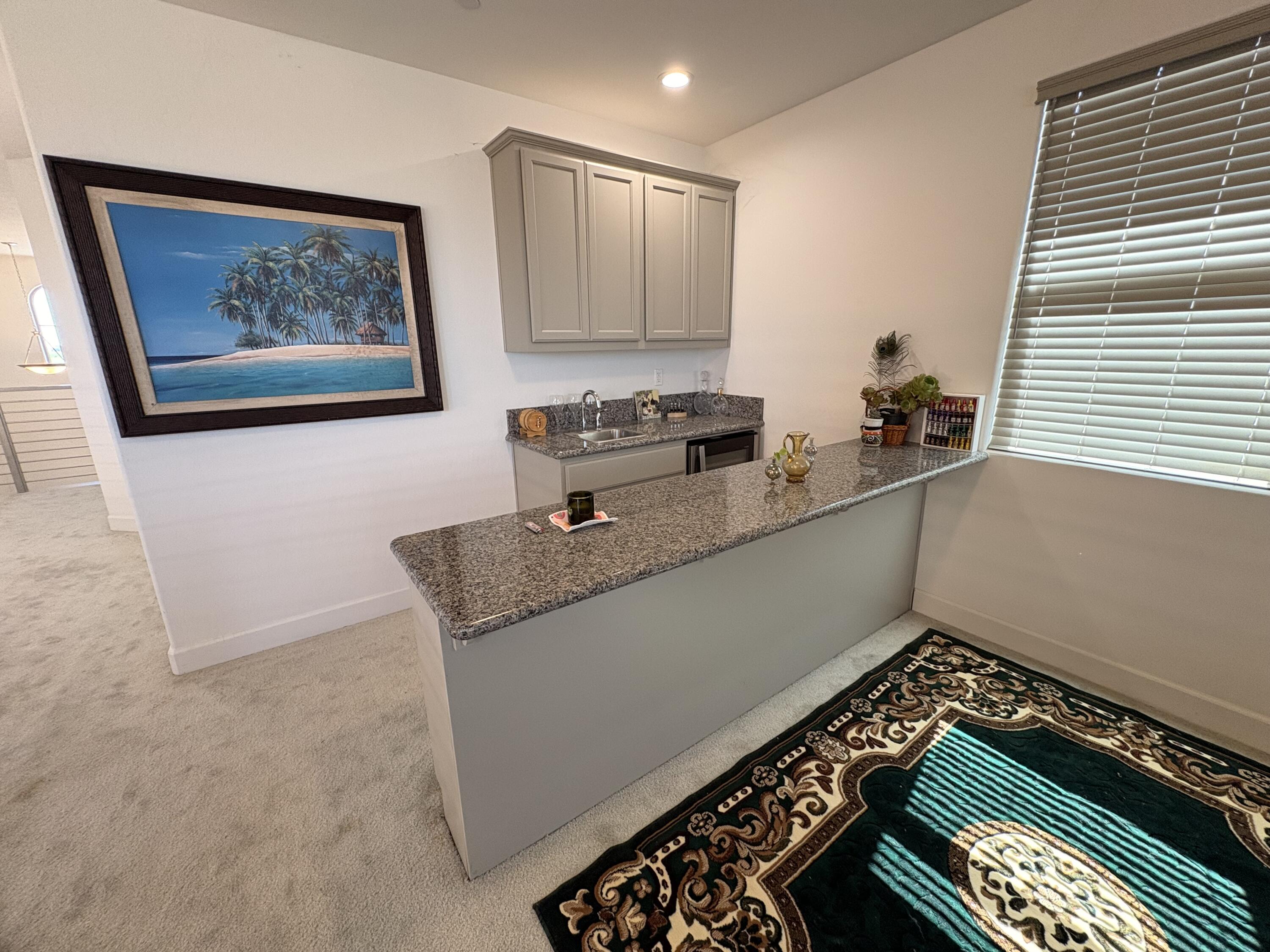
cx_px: 635
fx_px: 514
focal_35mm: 14
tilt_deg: -13.5
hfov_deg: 102.1
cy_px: 476
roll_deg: +1.1
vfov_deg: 85.7
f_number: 2.2
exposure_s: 1/60
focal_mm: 2.22
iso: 160
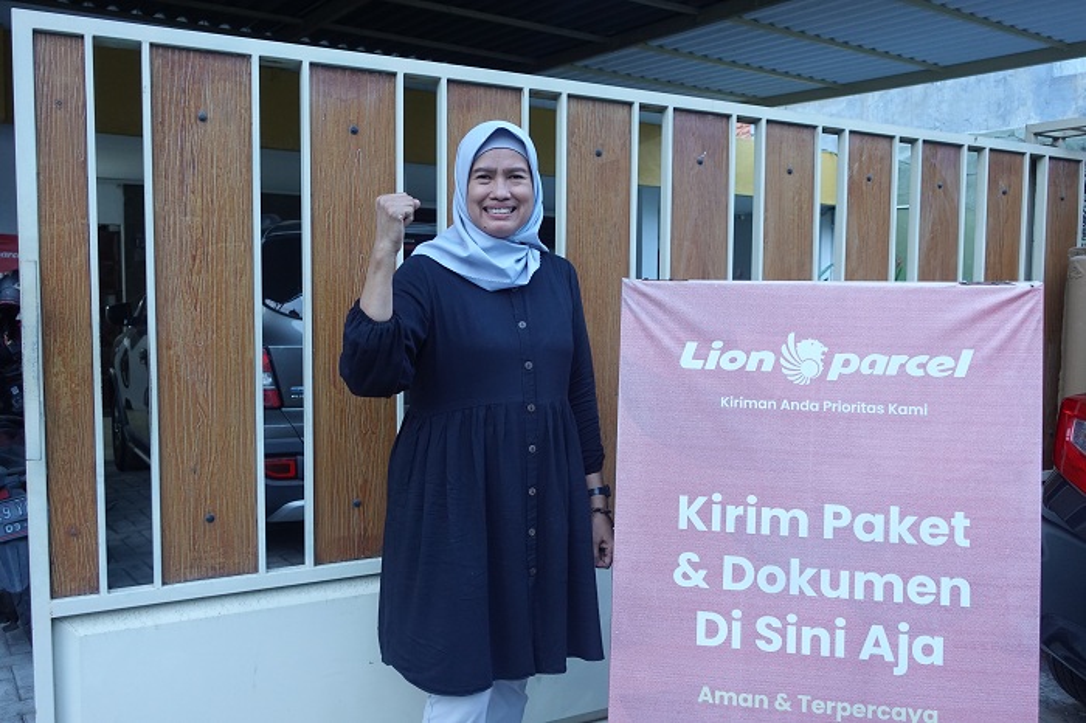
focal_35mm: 31
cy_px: 362
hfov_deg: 60.3
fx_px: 935
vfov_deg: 42.3
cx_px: 543
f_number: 2.5
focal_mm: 11.92
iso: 500
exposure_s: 1/60
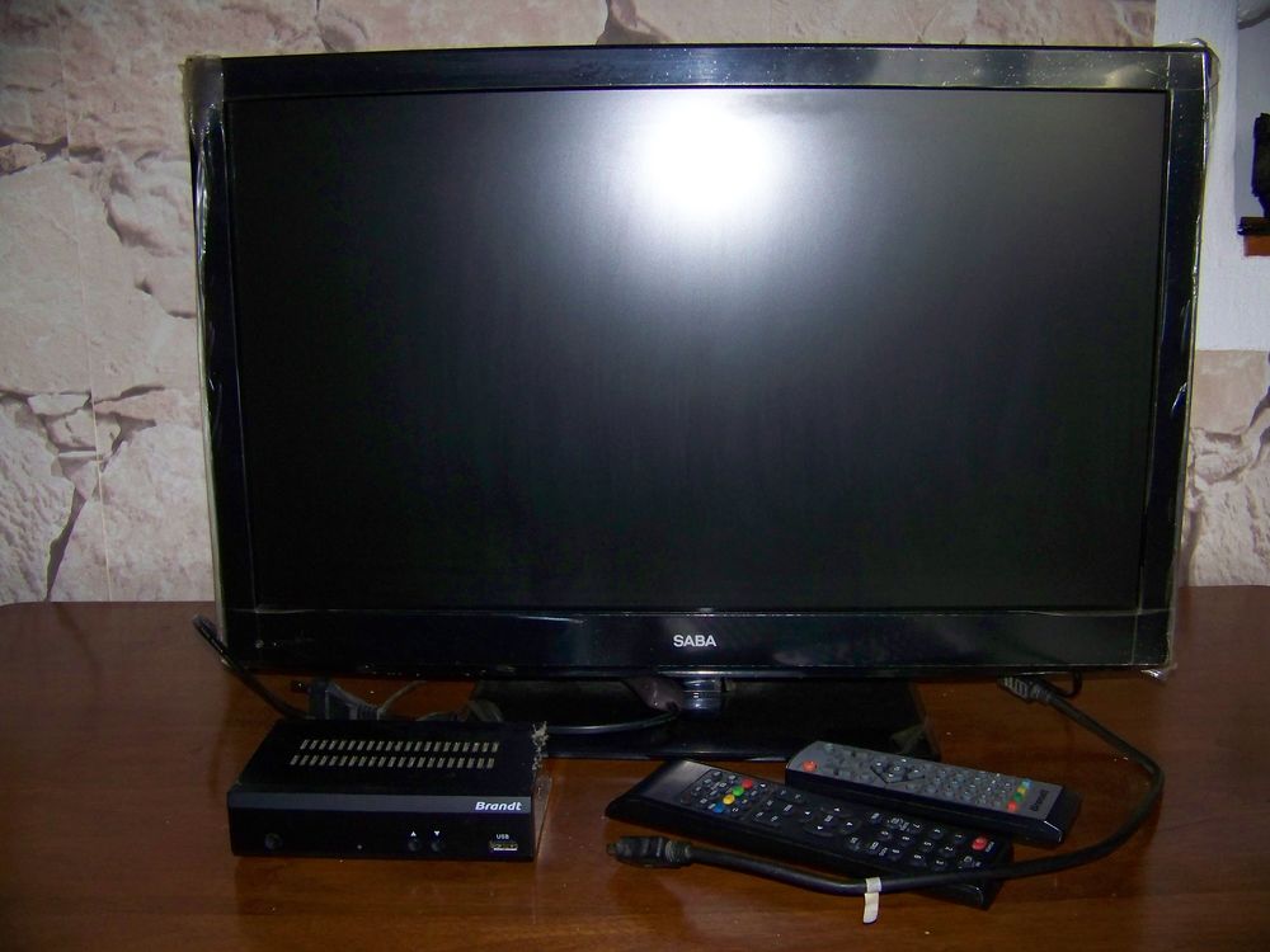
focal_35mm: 36
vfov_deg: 39.7
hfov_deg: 51.4
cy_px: 476
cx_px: 635
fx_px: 1321
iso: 200
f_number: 2.8
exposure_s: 1/30
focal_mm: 5.85
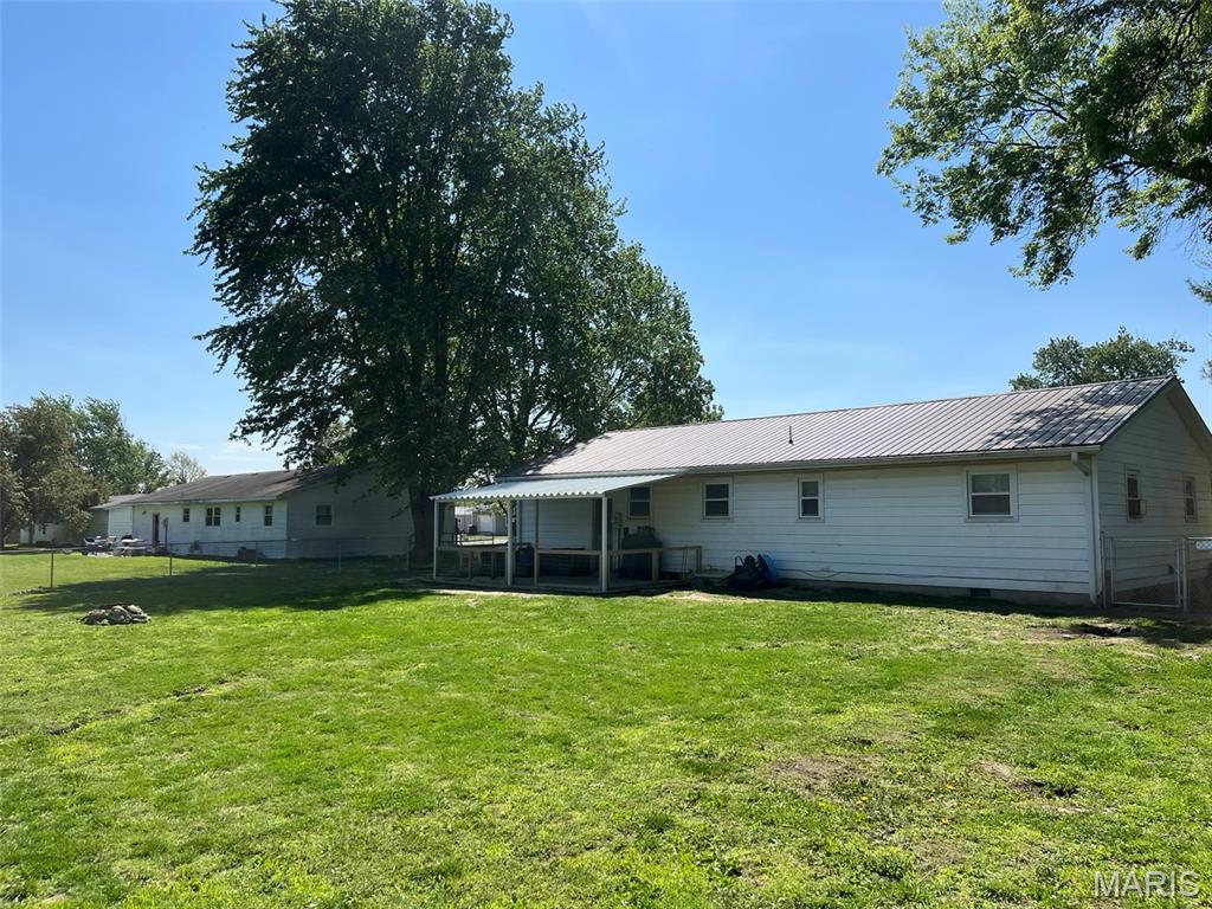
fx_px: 910
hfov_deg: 67.3
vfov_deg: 53.1
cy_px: 454
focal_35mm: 26
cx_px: 606
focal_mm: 5.1
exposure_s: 1/4149
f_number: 1.6
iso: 50
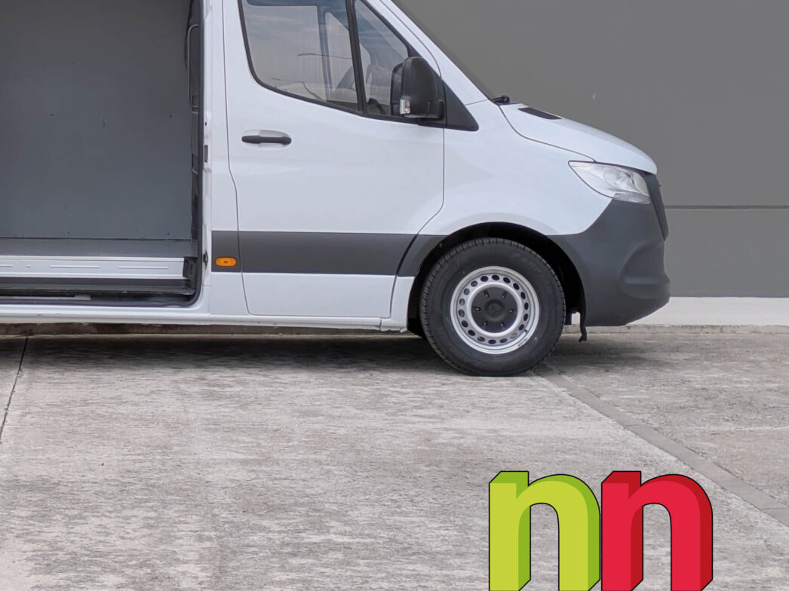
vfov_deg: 29.8
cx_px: 18
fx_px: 1071
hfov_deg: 36.7
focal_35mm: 47
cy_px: 81
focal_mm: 6.86
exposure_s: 1/3200
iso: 80
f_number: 1.8
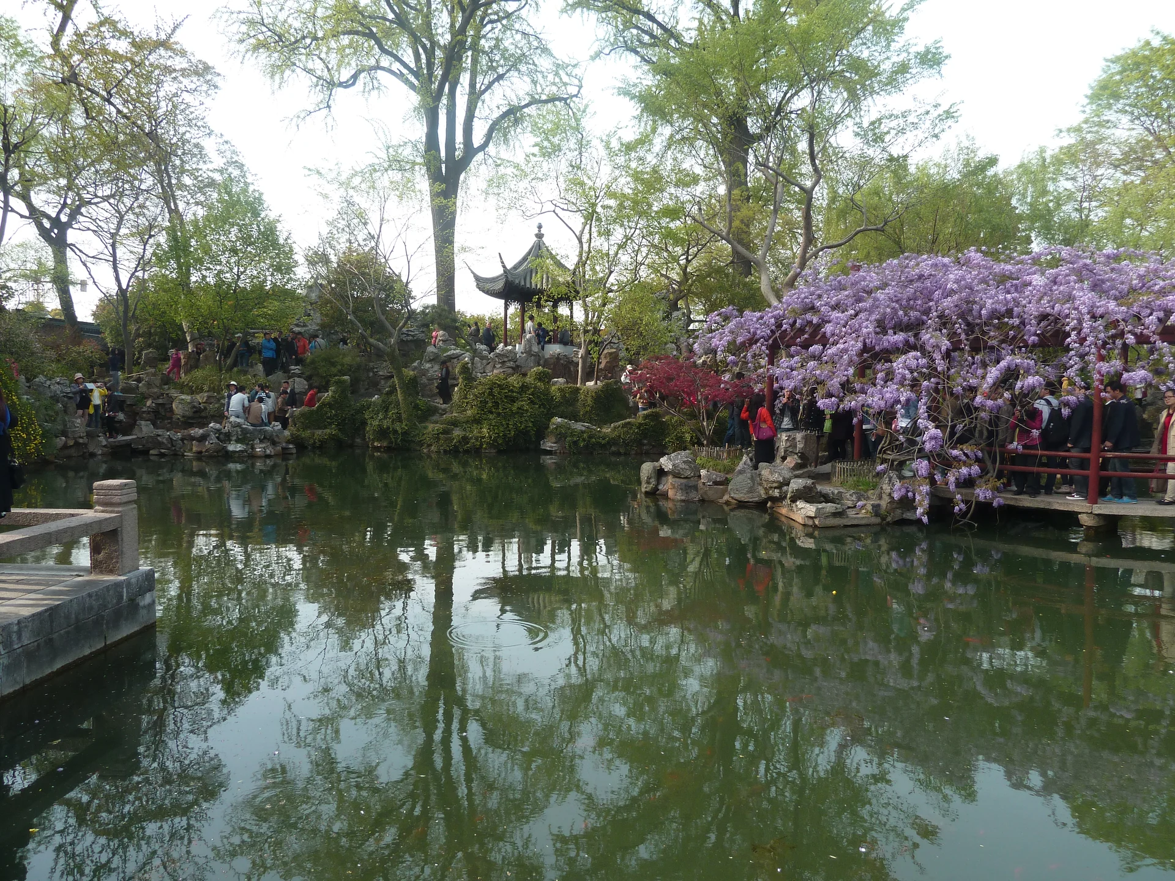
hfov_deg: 69.4
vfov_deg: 54.9
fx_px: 849
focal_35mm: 25
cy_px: 440
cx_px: 588
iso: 80
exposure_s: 1/160
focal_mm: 4.1
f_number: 4
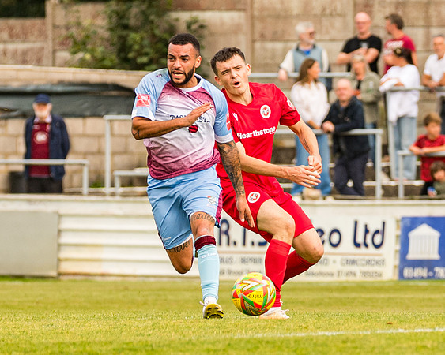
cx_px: 216
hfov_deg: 2.6
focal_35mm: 742
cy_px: 196
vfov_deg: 2.1
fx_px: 9769
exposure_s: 1/2500
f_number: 4
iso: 640
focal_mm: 210
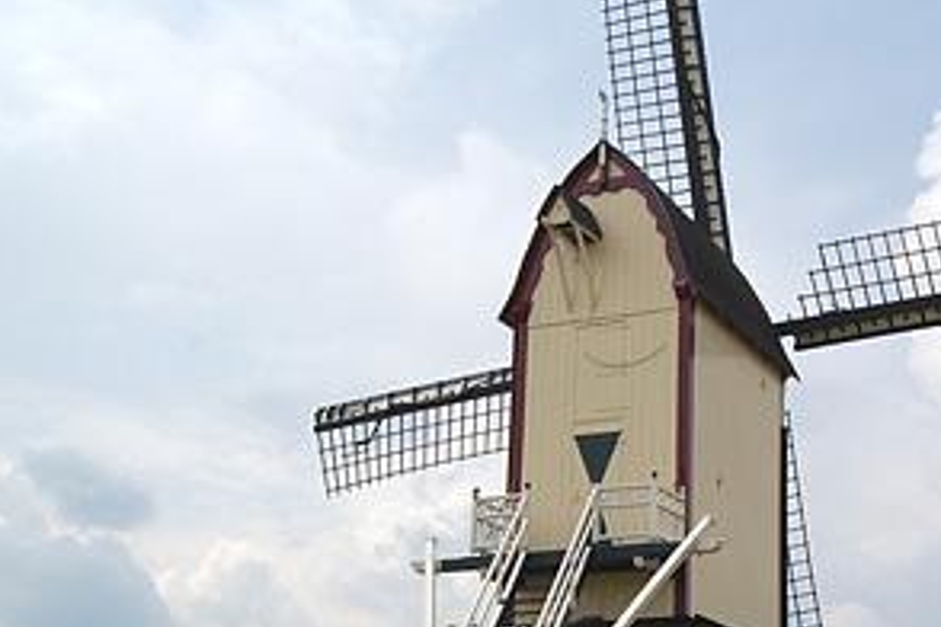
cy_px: 457
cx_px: 765
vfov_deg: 20.8
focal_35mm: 65
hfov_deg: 30.2
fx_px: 1699
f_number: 11
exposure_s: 1/500
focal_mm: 22
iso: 200
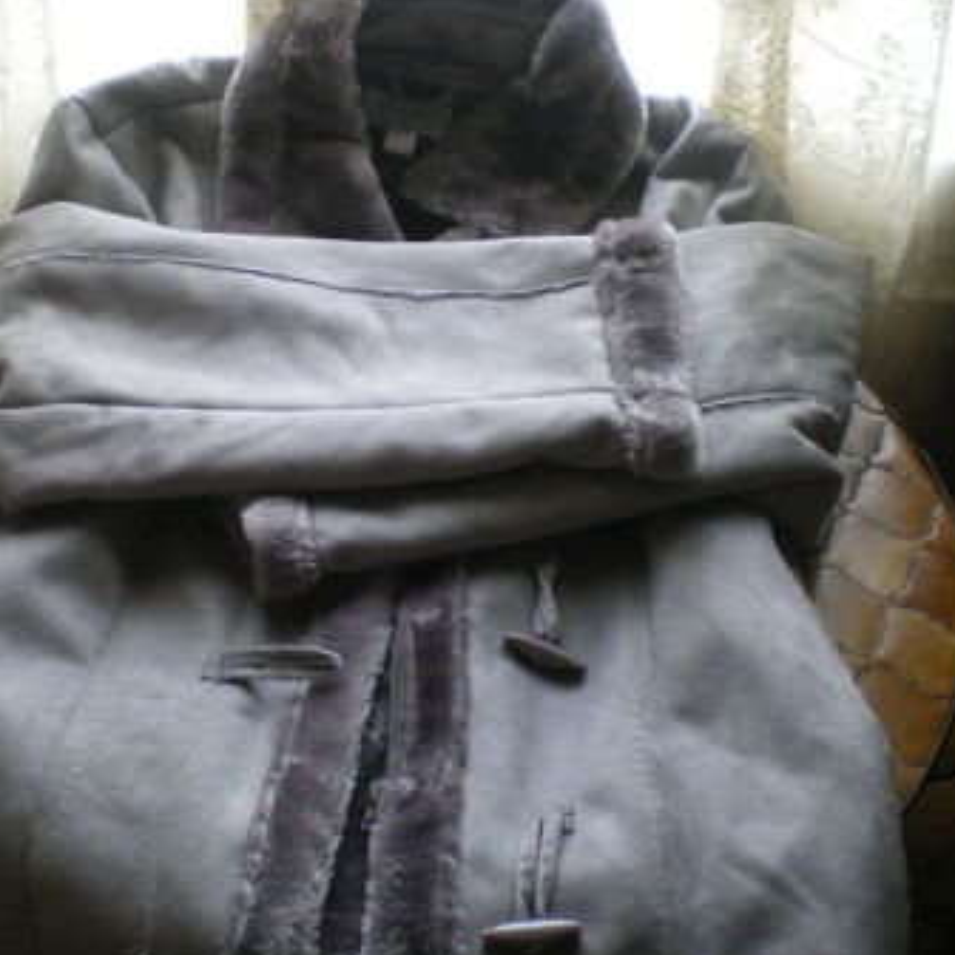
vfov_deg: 35.4
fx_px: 1498
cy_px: 460
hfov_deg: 35.3
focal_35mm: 48
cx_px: 406
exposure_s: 1/50
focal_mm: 6.3
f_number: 3.1
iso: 250
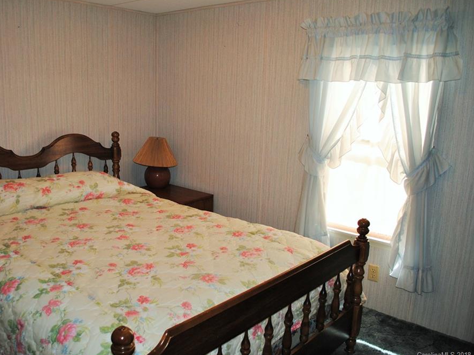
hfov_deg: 59.7
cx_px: 201
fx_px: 411
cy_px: 177
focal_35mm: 30
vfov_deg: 46.8
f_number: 3.5
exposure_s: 1/60
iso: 200
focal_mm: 18
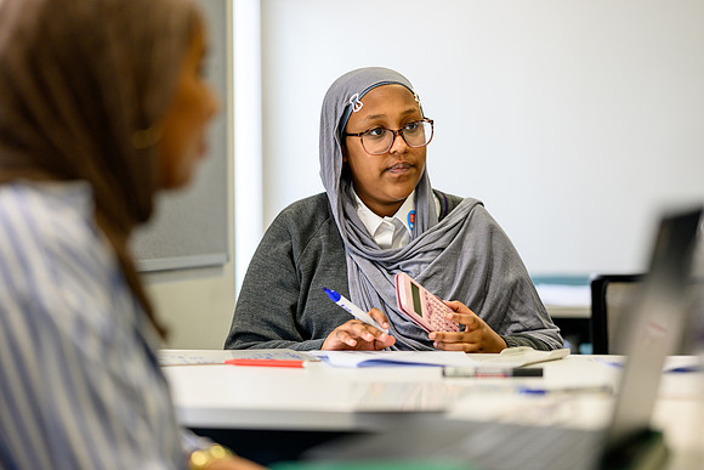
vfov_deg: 15.7
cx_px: 352
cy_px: 235
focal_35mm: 87
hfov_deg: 23.4
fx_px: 1703
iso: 640
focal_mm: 85
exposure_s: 1/400
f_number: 1.8
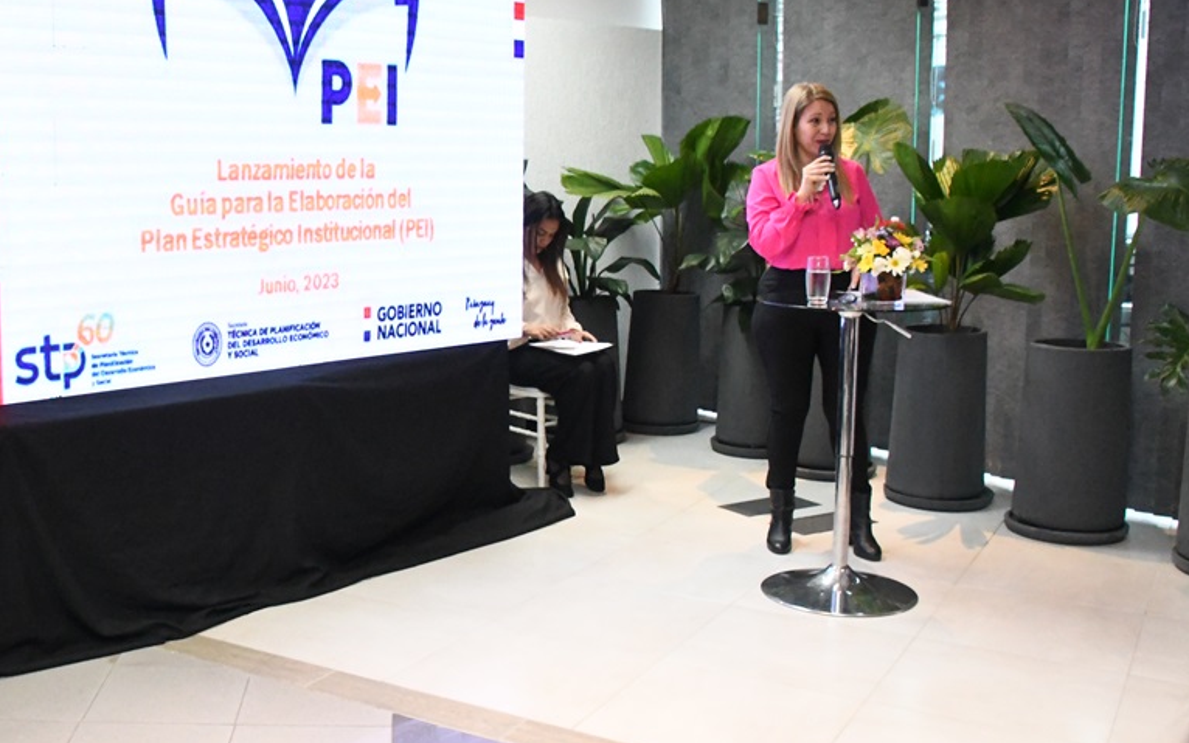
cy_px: 320
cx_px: 359
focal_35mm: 39
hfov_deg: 49.1
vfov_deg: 32.7
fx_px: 1264
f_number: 8
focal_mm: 18
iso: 10000
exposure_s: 1/125
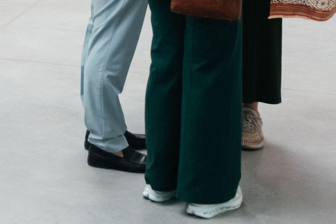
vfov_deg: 9.3
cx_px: -187
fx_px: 1288
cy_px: -219
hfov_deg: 13.8
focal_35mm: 138
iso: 2000
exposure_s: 1/160
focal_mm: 28
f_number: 2.8
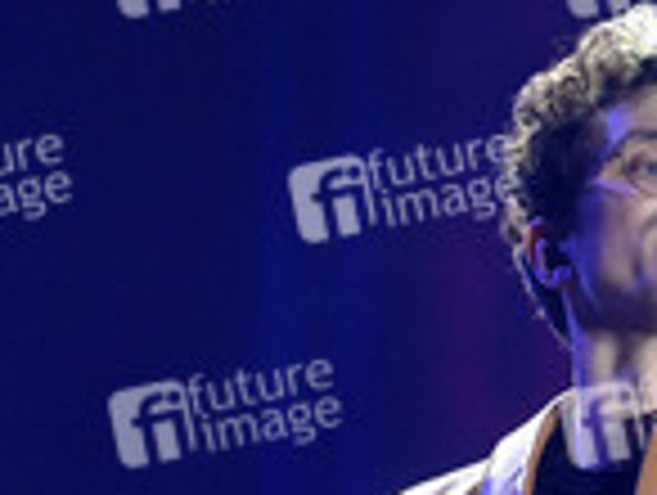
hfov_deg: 1.3
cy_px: 526
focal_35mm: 1480
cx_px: 736
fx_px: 28136
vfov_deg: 1.0
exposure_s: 1/1000
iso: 12800
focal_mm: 500
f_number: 5.6
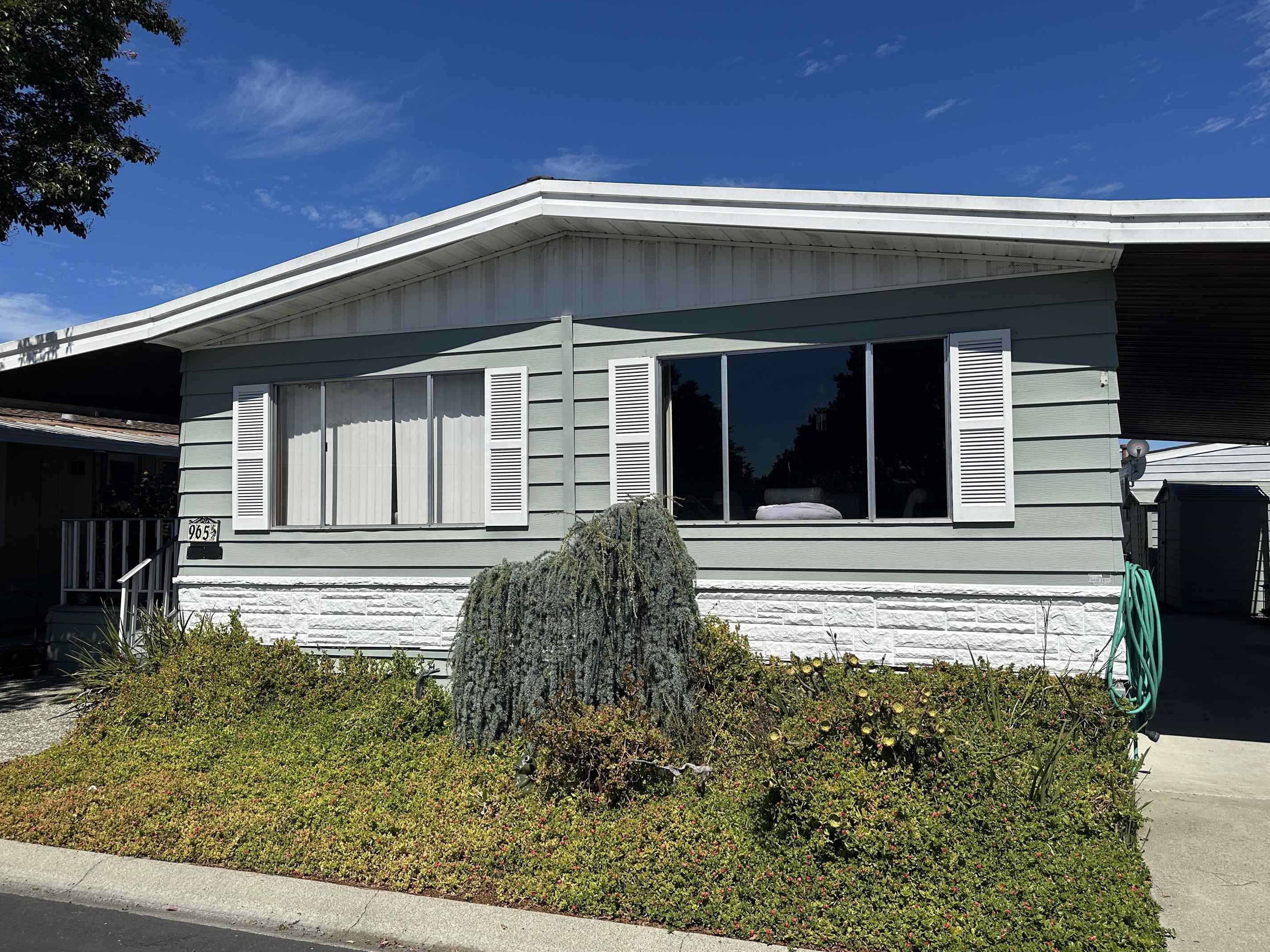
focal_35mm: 26
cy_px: 481
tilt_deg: +2.2
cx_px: 655
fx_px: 954
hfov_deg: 67.3
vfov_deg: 53.1
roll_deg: +0.5
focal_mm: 6.86
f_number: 1.78
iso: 80
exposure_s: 1/8197
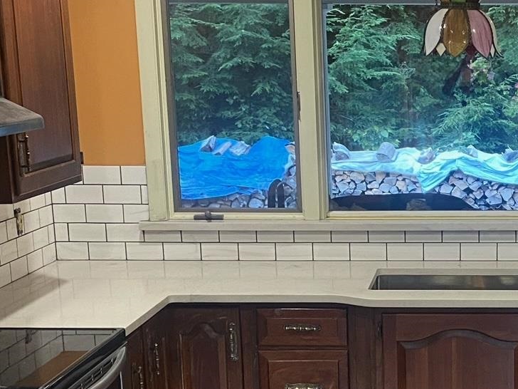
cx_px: 455
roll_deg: -0.4
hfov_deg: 26.2
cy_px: 299
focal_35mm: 72
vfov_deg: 20.3
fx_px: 1077
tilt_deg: -14.4
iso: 250
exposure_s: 1/60
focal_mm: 4.25
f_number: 1.8
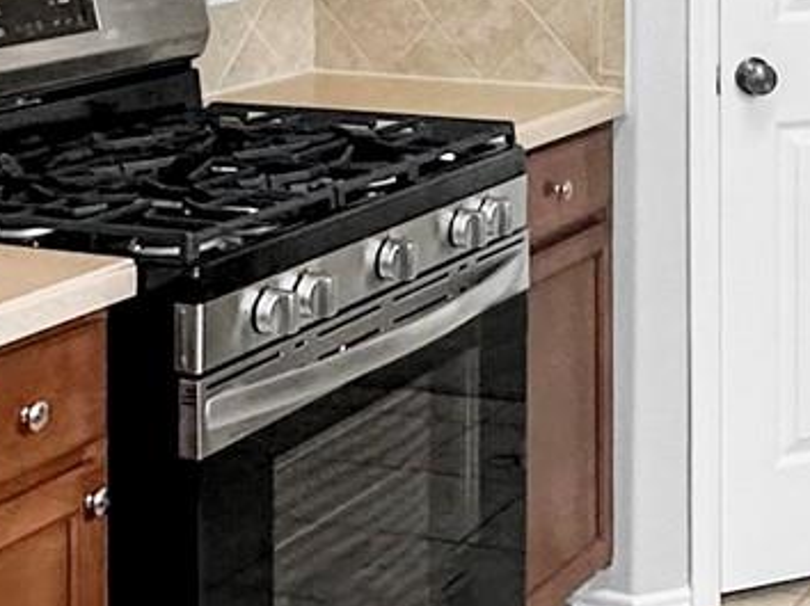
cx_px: 844
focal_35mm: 81
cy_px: -236
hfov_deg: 23.0
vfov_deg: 16.9
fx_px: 1894
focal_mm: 2.22
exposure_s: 1/120
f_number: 2.2
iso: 200
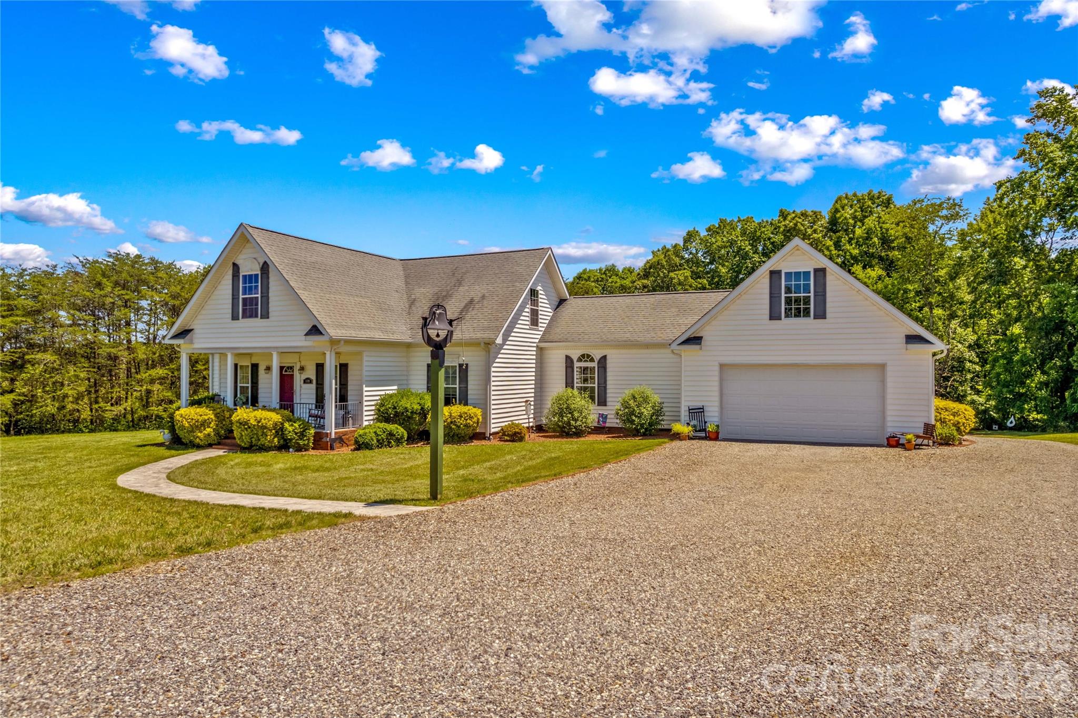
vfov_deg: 57.2
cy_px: 359
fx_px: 658
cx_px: 539
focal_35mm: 22
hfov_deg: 78.6
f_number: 2.8
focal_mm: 8.38
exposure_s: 1/1250
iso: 100
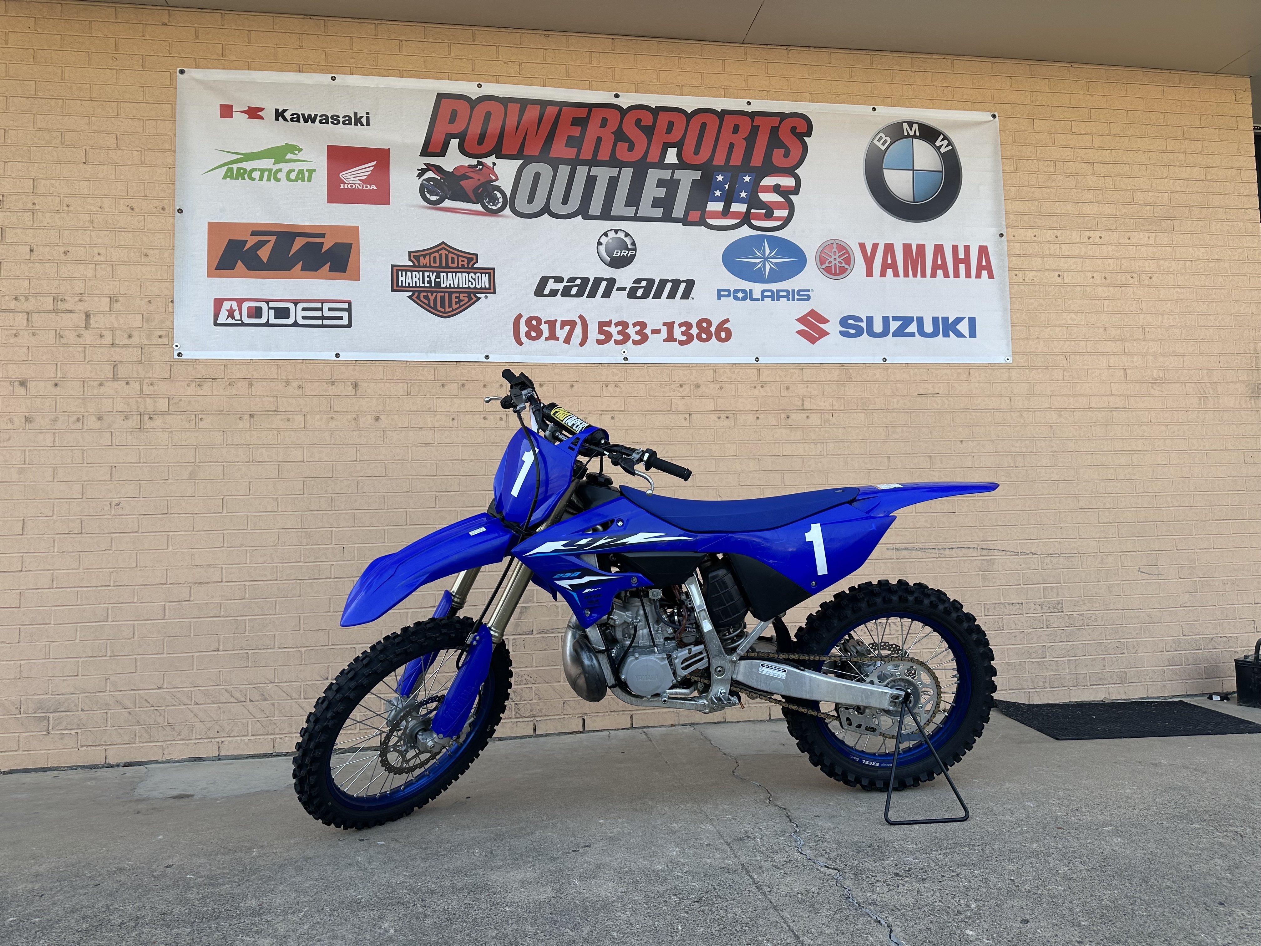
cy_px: 473
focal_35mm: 24
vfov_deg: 56.8
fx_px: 874
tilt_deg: +4.6
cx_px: 630
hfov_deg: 71.6
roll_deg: +0.8
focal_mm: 6.86
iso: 80
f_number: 1.78
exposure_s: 1/1095
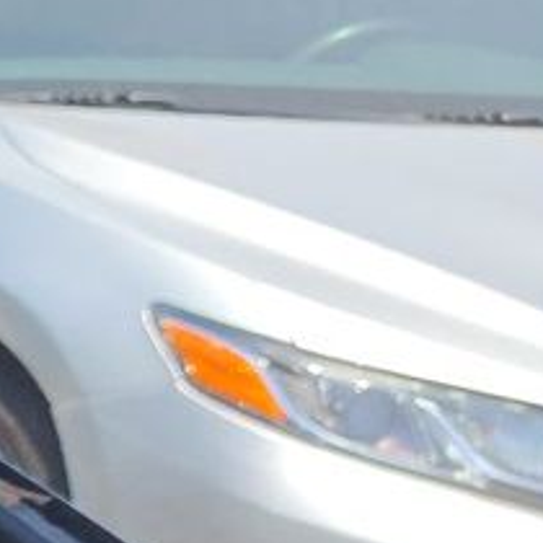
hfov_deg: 8.0
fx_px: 2751
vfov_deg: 11.1
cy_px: 579
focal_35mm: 155
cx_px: -1492
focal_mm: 6.5
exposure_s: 1/2843
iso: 63
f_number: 1.4
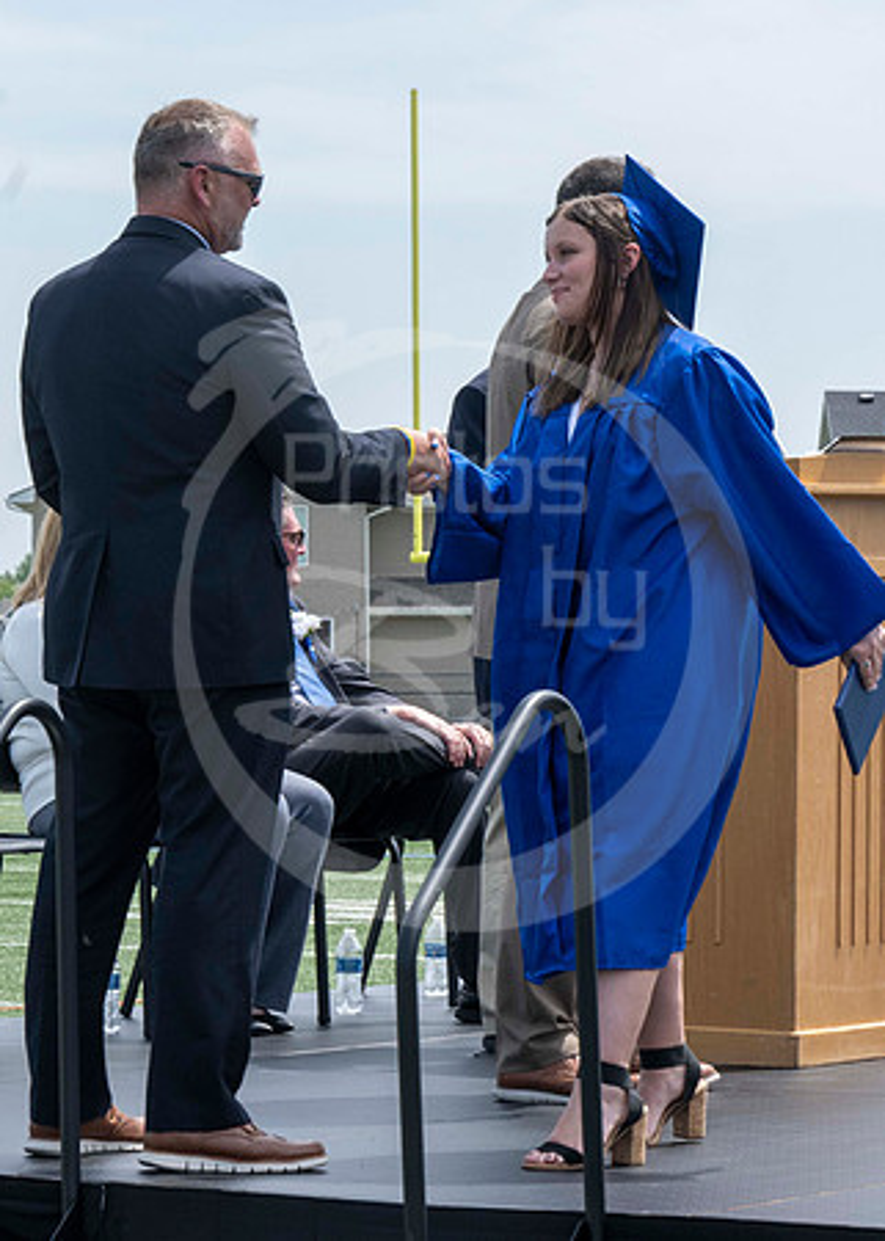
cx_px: 90
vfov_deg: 12.6
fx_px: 5617
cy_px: 370
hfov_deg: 9.0
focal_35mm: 159
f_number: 13
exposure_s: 1/250
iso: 200
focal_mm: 70
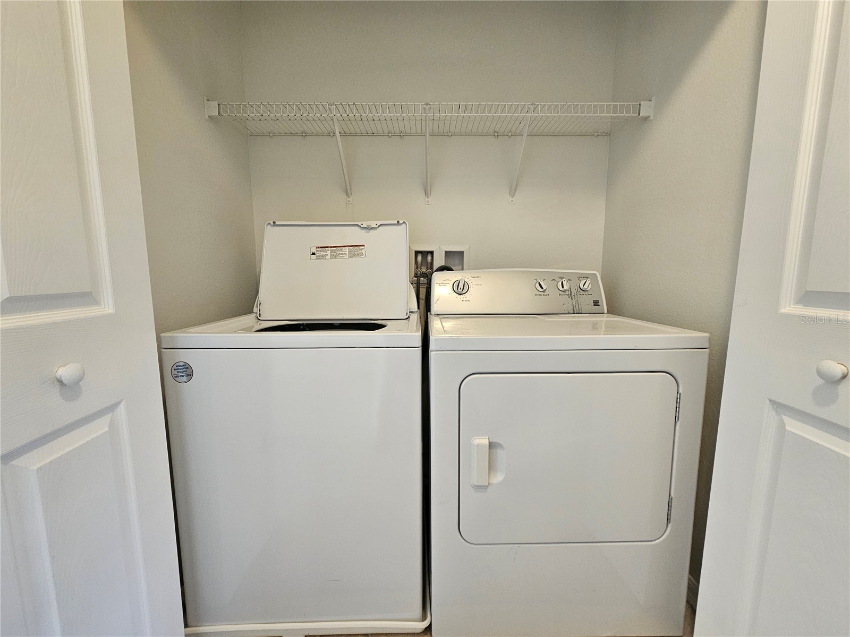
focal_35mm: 13
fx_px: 319
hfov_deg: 106.2
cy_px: 318
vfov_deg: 89.9
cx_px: 425
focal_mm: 2.2
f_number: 2.2
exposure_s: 1/60
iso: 250
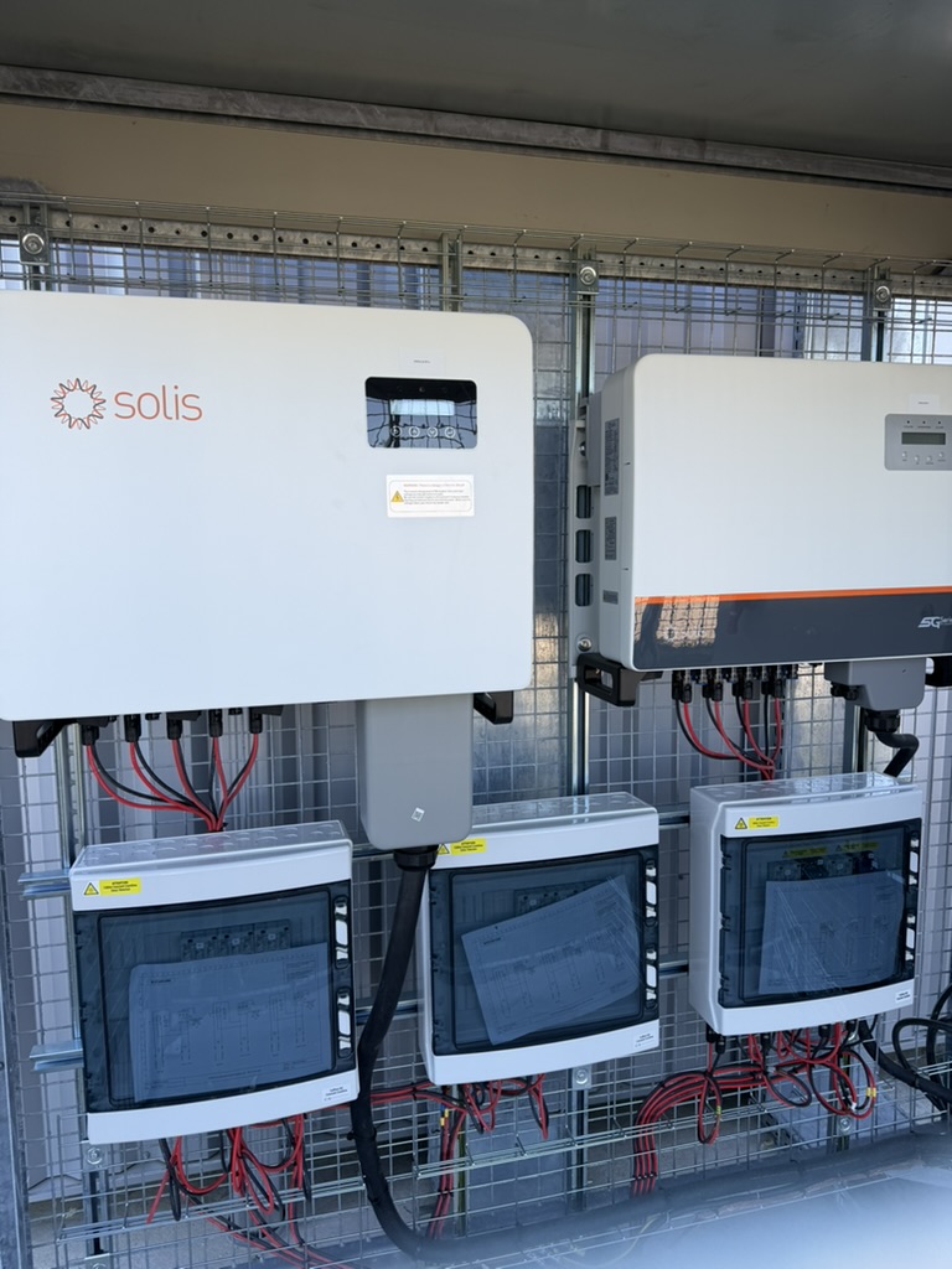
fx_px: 880
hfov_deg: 56.8
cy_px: 634
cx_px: 476
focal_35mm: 24
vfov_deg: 71.6
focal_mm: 6.76
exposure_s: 1/551
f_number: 1.78
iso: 80
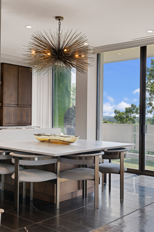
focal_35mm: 45
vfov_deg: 43.6
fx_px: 289
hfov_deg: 29.9
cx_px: 77
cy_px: 116
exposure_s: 1/40
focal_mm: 45
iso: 1000
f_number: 8
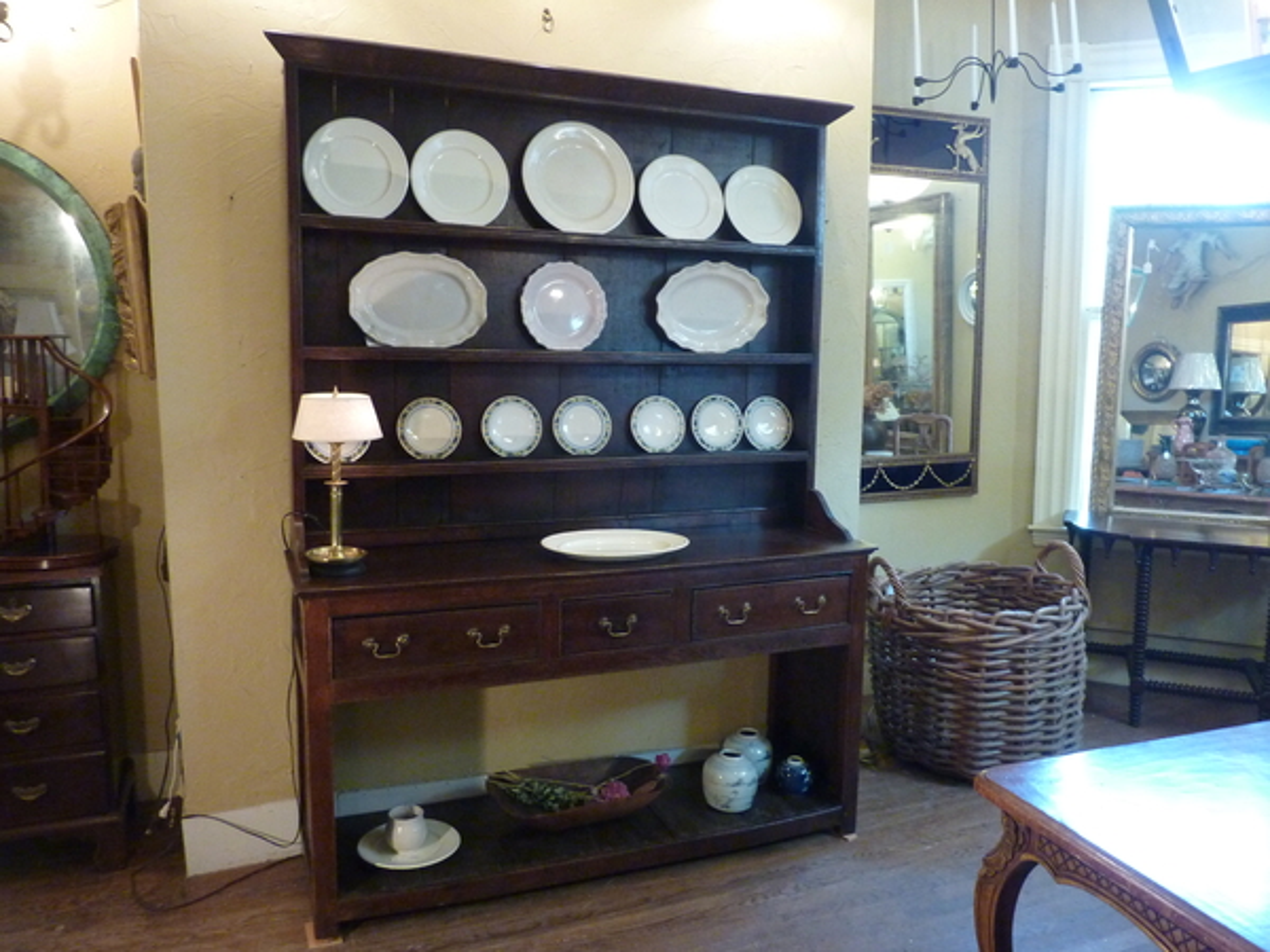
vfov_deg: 51.4
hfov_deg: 65.3
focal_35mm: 27
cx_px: 635
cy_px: 476
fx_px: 991
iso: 400
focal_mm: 4.4
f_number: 3.3
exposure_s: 1/20
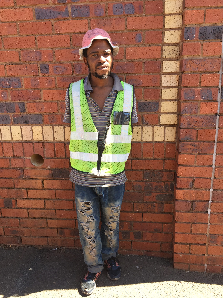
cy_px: 148
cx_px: 113
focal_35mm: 30
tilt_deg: -15.8
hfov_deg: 46.8
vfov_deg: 60.0
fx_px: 258
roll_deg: +1.3
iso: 32
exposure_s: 1/196
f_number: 2.2
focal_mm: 4.15
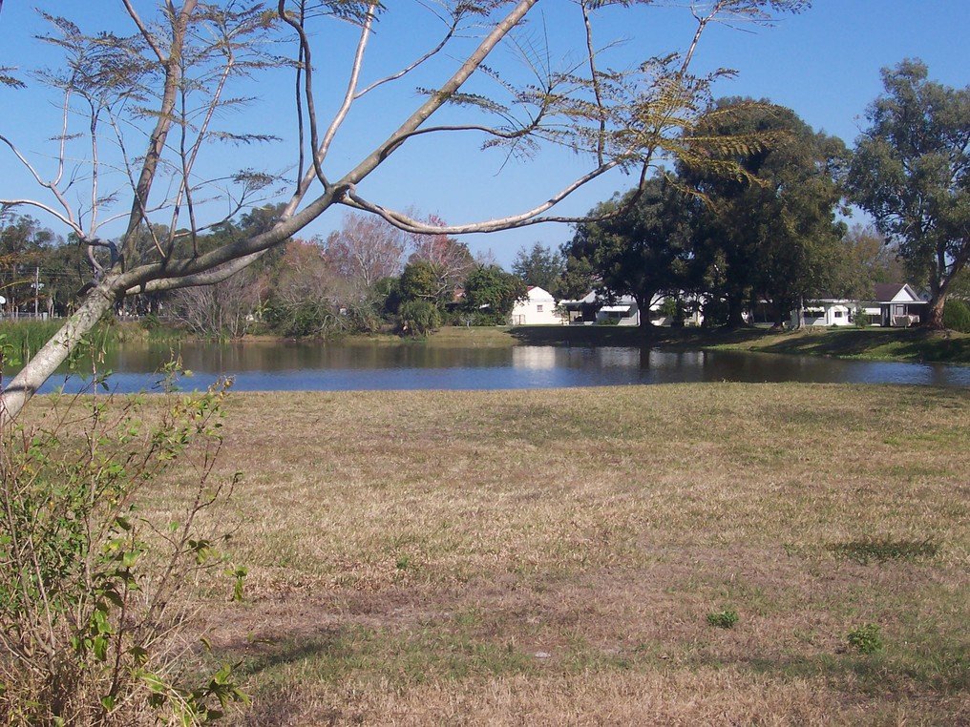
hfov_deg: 33.8
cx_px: 485
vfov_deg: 25.7
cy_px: 364
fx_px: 1597
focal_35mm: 57
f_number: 6.7
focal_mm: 8.6
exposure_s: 1/500
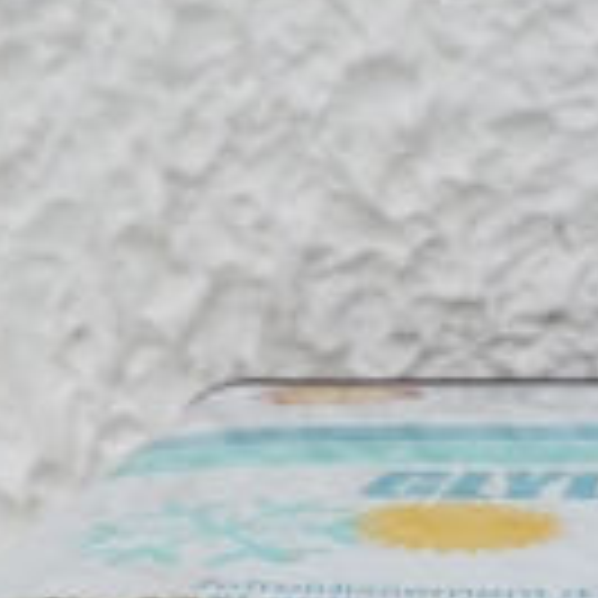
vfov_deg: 17.4
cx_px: 567
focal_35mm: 96
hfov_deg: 17.8
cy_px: 697
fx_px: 1876
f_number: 3
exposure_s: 1/100
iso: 80
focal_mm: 4.3
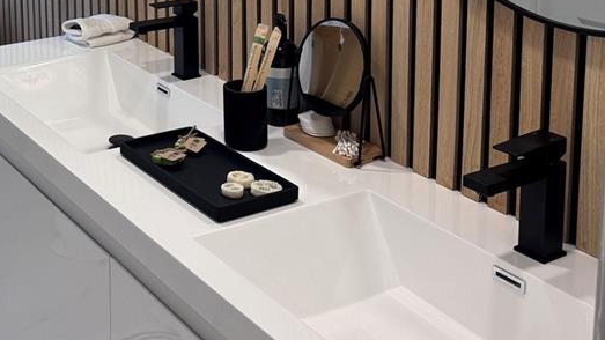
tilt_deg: -9.5
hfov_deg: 33.7
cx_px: 106
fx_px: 962
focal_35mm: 60
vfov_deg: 18.9
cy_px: -75
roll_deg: +1.5
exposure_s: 1/120
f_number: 1.78
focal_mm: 6.76
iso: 125
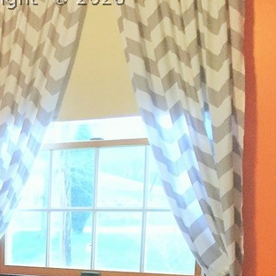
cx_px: -160
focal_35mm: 84
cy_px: 320
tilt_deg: -9.4
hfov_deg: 18.0
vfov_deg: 19.6
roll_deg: +0.5
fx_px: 758
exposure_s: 1/30
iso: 160
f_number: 2.2
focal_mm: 4.15
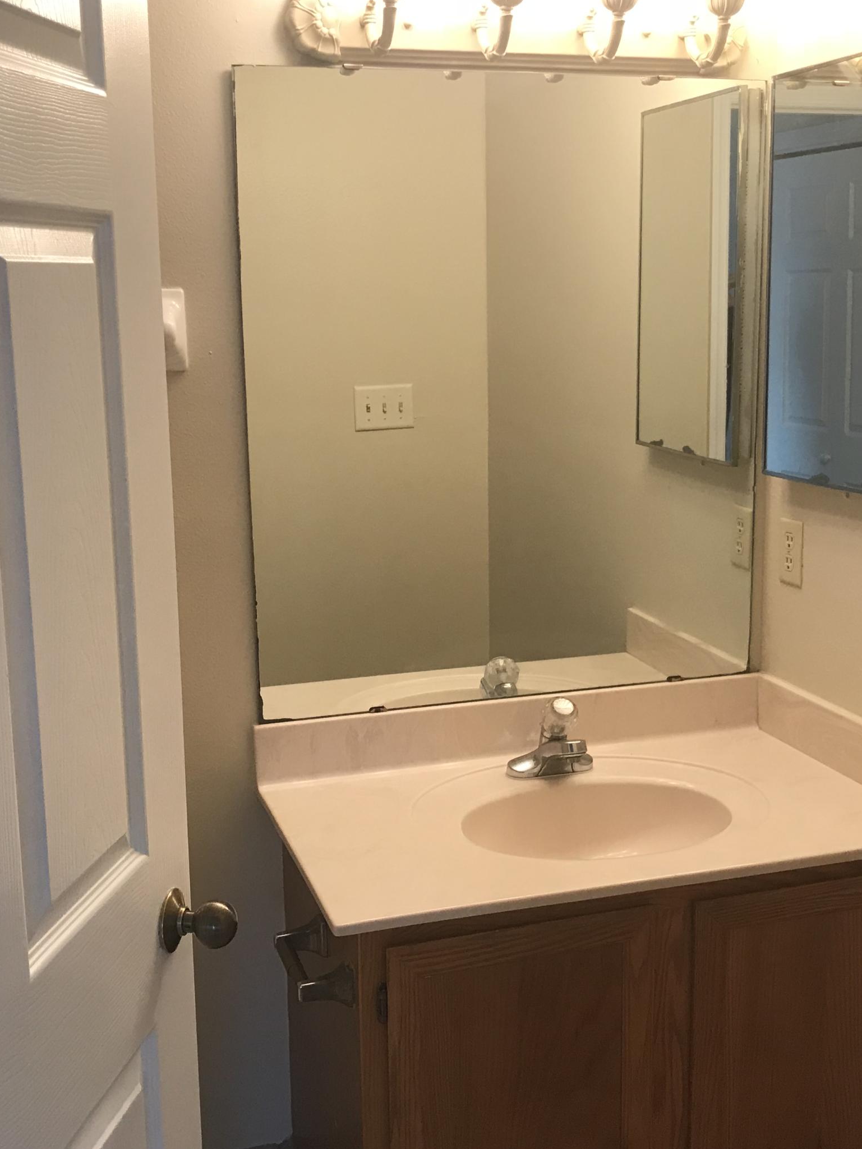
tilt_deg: -10.6
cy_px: 566
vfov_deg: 45.8
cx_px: 443
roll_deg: +0.7
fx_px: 1361
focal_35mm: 41
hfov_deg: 35.1
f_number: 1.8
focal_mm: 3.99
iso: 32
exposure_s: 1/30
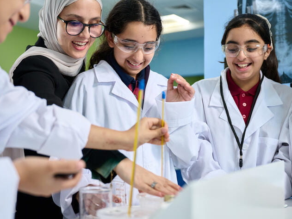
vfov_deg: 28.6
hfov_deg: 37.5
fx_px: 430
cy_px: 111
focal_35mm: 51
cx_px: 130
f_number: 2.8
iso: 400
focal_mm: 40
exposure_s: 1/200
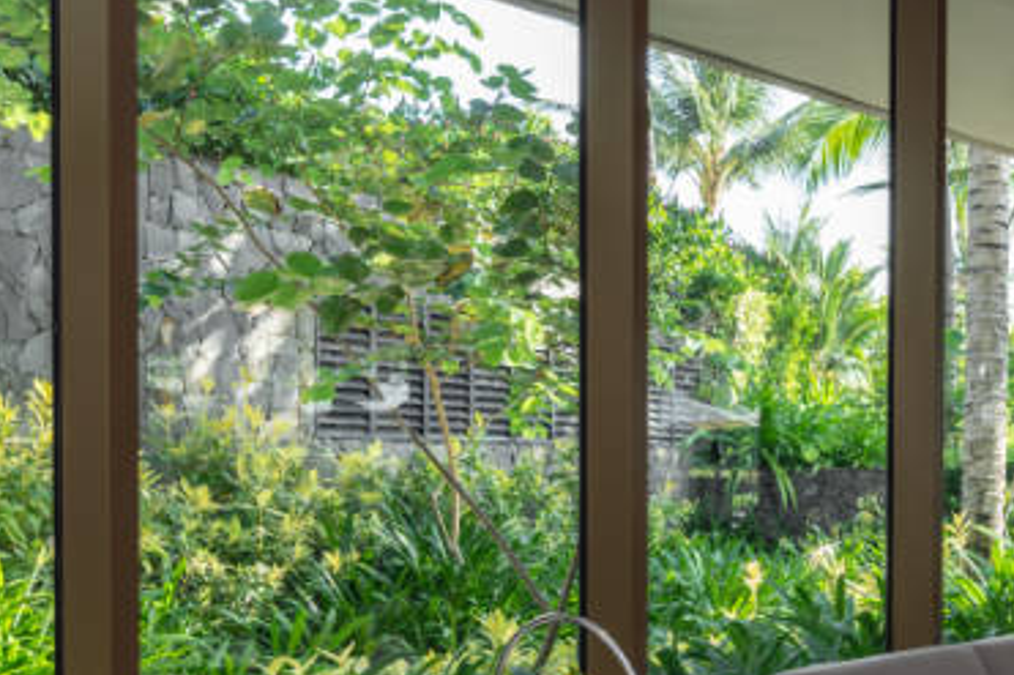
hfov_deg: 28.5
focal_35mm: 69
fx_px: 1943
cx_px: 842
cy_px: 521
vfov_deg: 19.5
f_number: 11
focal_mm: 32
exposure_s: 1/5
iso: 64
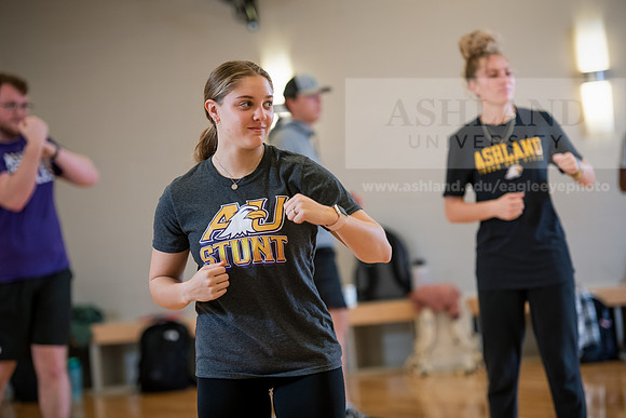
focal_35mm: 135
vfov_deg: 10.2
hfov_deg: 15.2
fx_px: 2348
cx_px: 313
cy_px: 209
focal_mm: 135
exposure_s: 1/200
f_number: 3.2
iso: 640
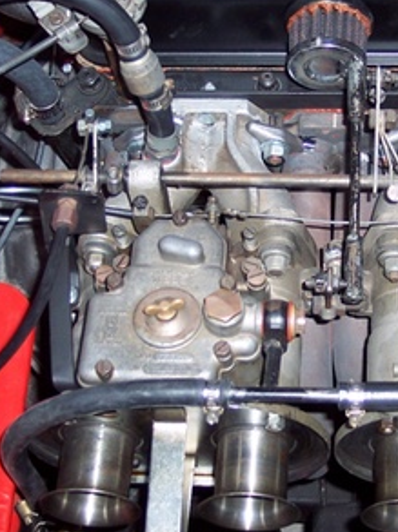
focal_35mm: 76
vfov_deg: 25.7
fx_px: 1168
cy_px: 222
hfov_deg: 19.1
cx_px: 320
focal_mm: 8
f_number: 2.8
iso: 100
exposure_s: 1/60
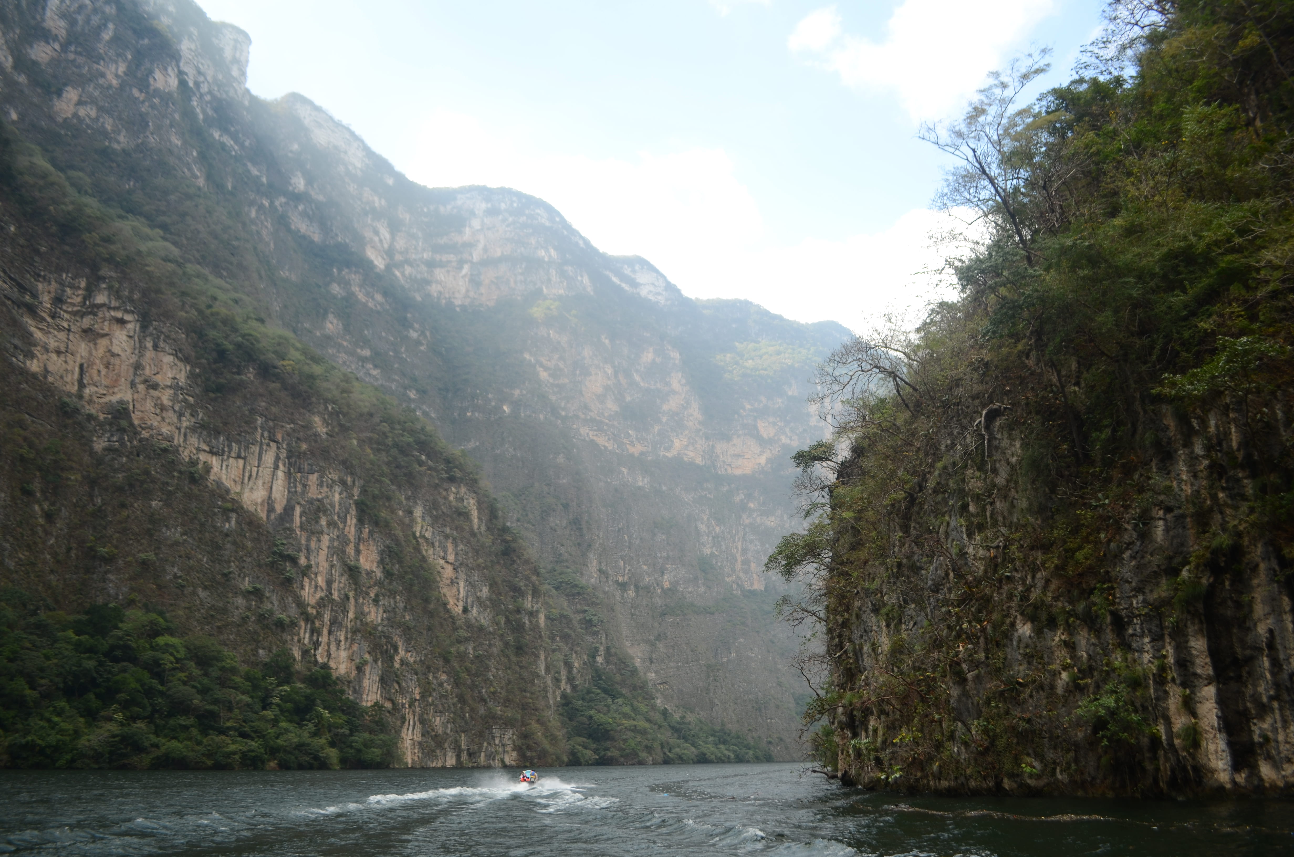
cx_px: 647
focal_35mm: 27
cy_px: 428
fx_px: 968
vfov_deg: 47.7
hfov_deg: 67.5
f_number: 3.5
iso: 160
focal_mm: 18
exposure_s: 1/500
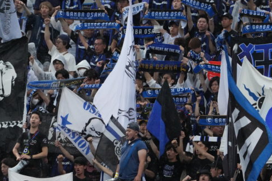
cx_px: 121
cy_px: 172
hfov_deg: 3.2
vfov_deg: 2.1
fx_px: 4933
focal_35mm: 653
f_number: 6.3
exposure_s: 1/1000
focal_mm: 312
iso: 8000
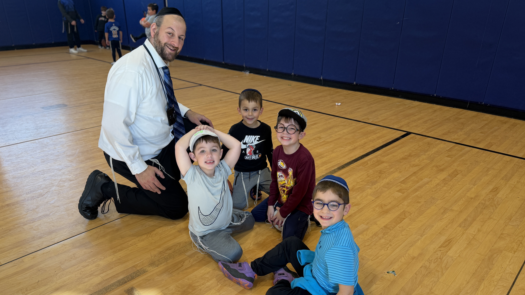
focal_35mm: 27
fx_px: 376
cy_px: 182
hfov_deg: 69.8
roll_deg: -0.4
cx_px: 256
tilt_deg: -25.9
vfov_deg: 42.6
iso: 64
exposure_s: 1/184
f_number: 1.78
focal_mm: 6.76
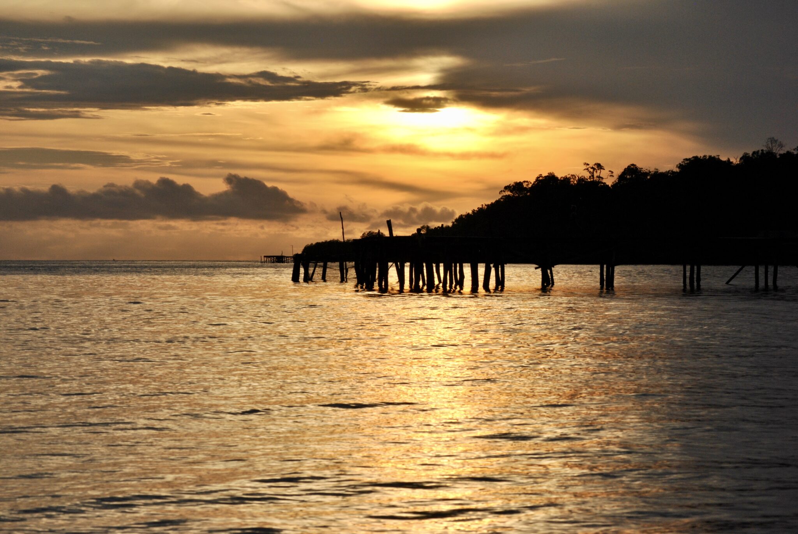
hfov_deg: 15.2
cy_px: 267
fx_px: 2996
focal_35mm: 135
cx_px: 399
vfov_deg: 10.2
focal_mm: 90
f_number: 11
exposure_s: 1/1000
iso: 200
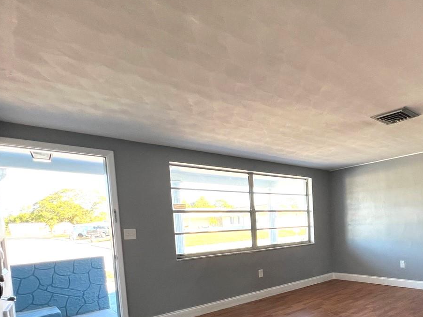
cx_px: 308
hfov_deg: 69.8
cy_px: 245
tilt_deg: -4.7
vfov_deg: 55.5
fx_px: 281
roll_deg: +2.6
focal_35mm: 23
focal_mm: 1.57
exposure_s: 1/99
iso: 64
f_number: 1.8
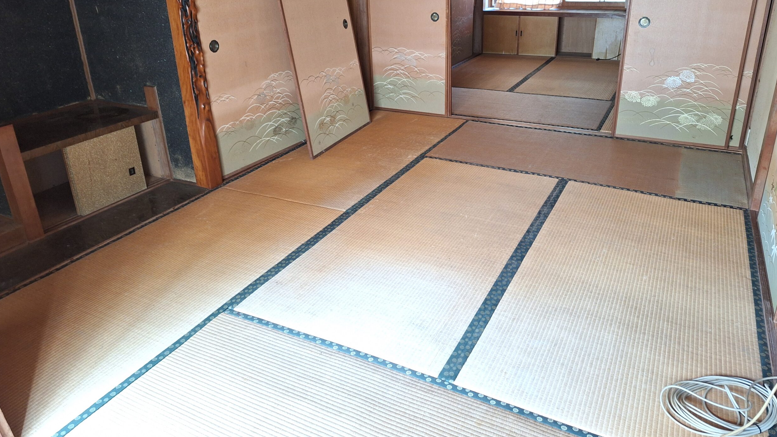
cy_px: 168
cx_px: 395
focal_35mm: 26
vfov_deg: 44.1
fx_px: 536
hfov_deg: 71.9
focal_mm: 5.54
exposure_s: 1/25
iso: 320
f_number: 1.8
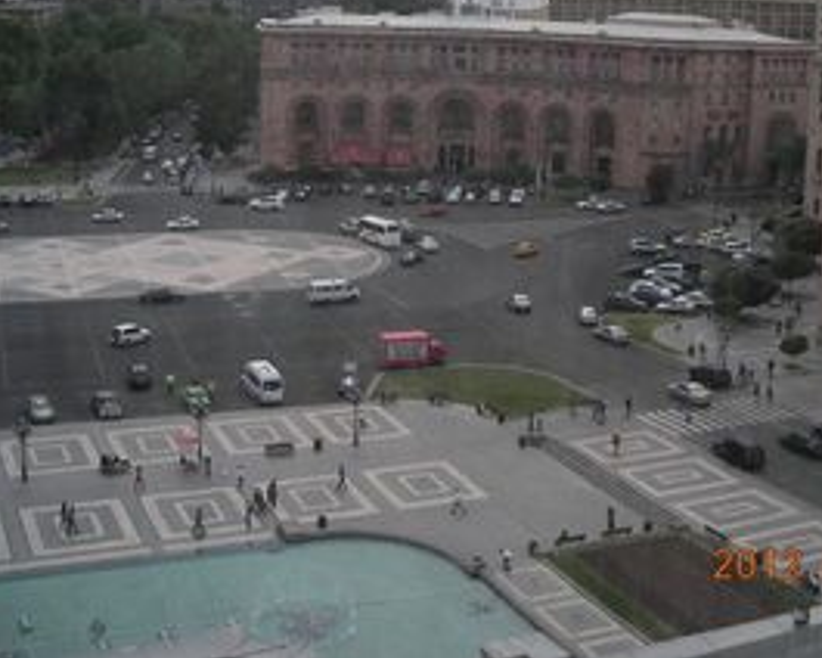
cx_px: 534
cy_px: 196
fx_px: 1362
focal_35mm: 56
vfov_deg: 26.9
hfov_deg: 33.3
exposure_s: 1/291
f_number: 6.4
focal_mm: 6.3
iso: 50
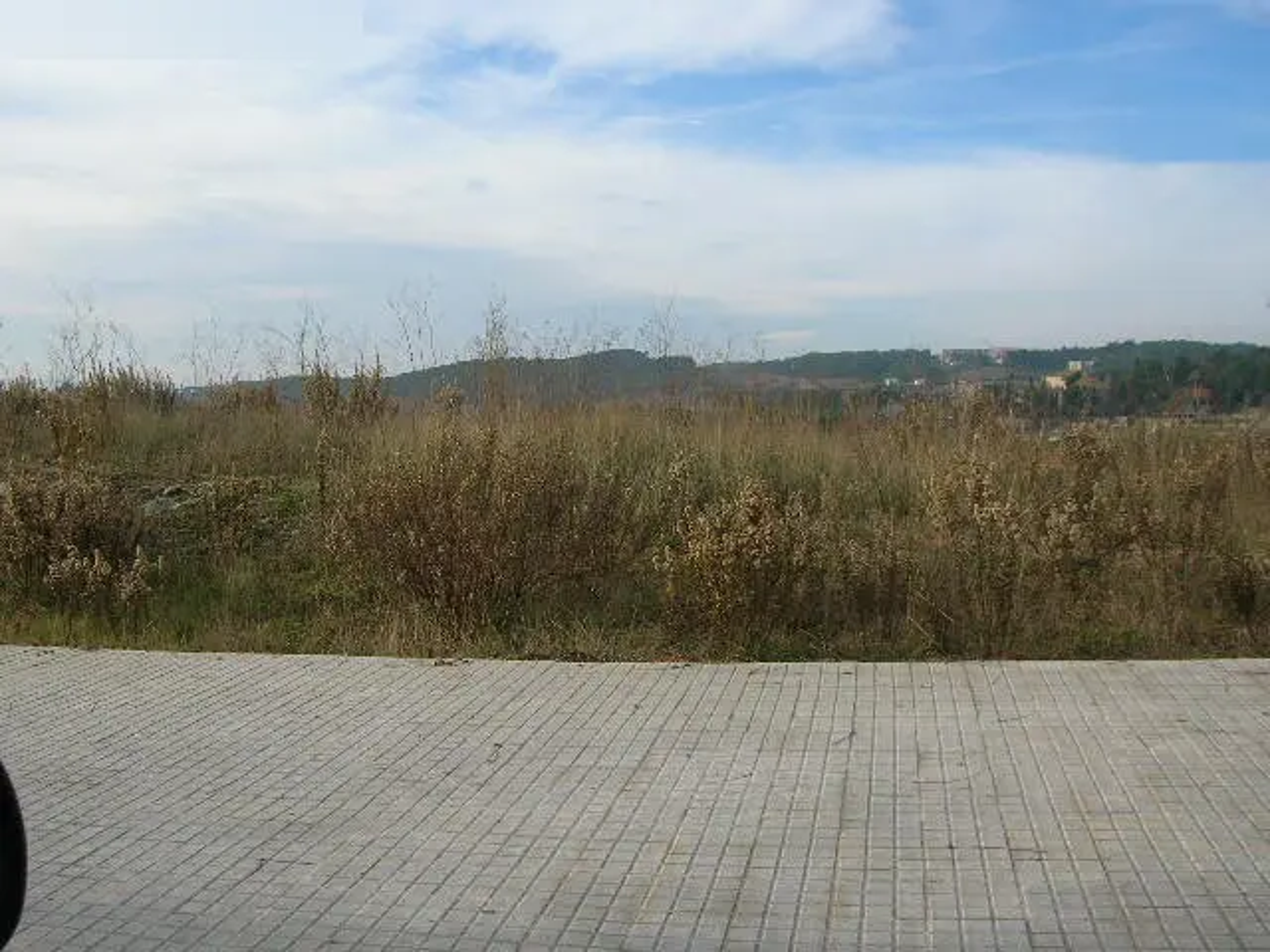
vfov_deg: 41.8
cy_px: 476
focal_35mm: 34
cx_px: 635
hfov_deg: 54.0
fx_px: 1247
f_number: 4.9
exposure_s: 1/320
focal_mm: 5.7
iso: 50
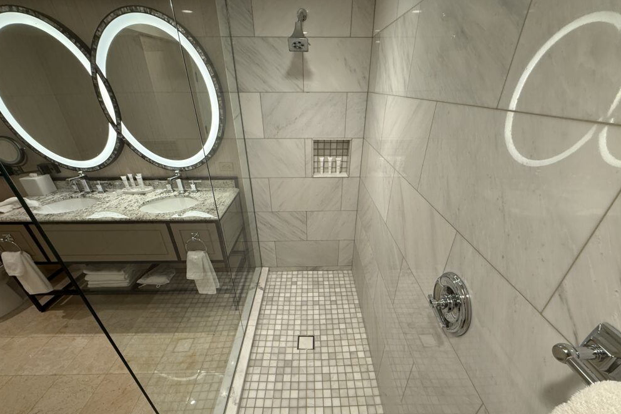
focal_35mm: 15
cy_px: 237
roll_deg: -1.1
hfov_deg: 100.4
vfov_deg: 76.9
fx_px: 259
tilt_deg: -31.6
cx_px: 316
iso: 160
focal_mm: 2.22
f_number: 2.2
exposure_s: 1/120
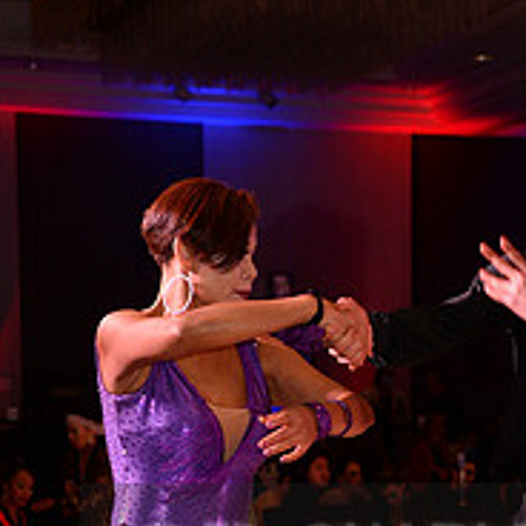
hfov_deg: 11.8
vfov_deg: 11.7
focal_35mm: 147
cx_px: 476
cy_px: 580
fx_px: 2527
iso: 2500
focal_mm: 55
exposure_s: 1/250
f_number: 5
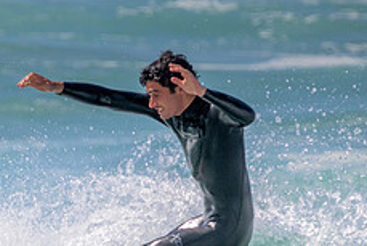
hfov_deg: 1.0
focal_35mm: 2026
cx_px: 109
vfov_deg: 0.7
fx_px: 20666
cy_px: 292
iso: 500
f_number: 11
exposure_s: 1/1250
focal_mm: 800
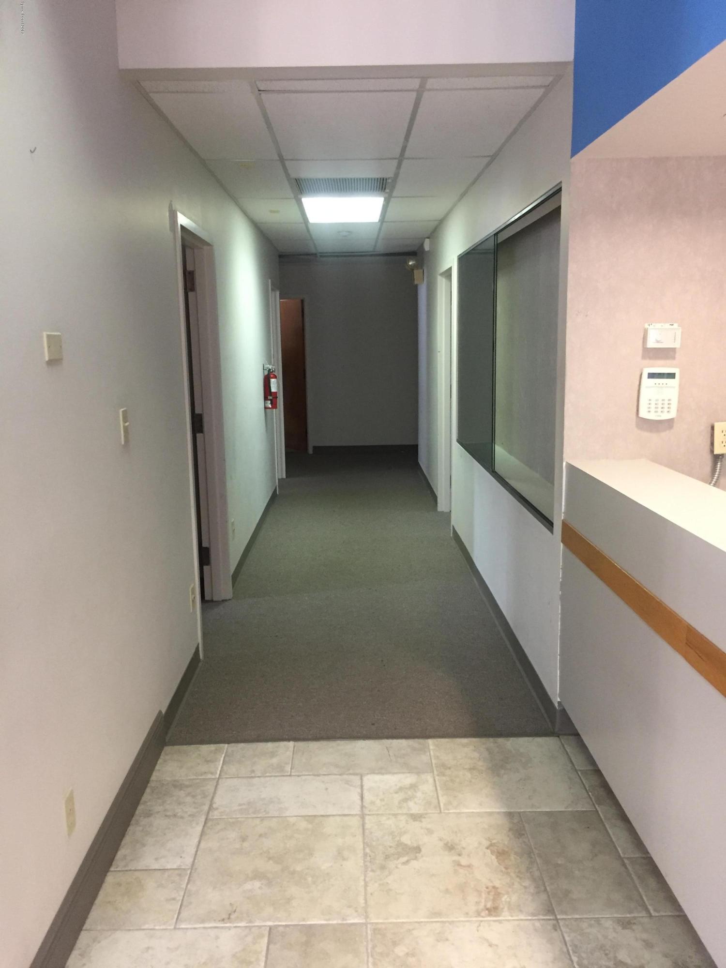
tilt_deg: -8.9
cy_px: 484
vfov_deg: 61.7
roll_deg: +1.2
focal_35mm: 29
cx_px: 363
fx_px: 811
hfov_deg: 48.2
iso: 160
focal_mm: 4.15
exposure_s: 1/30
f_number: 2.2
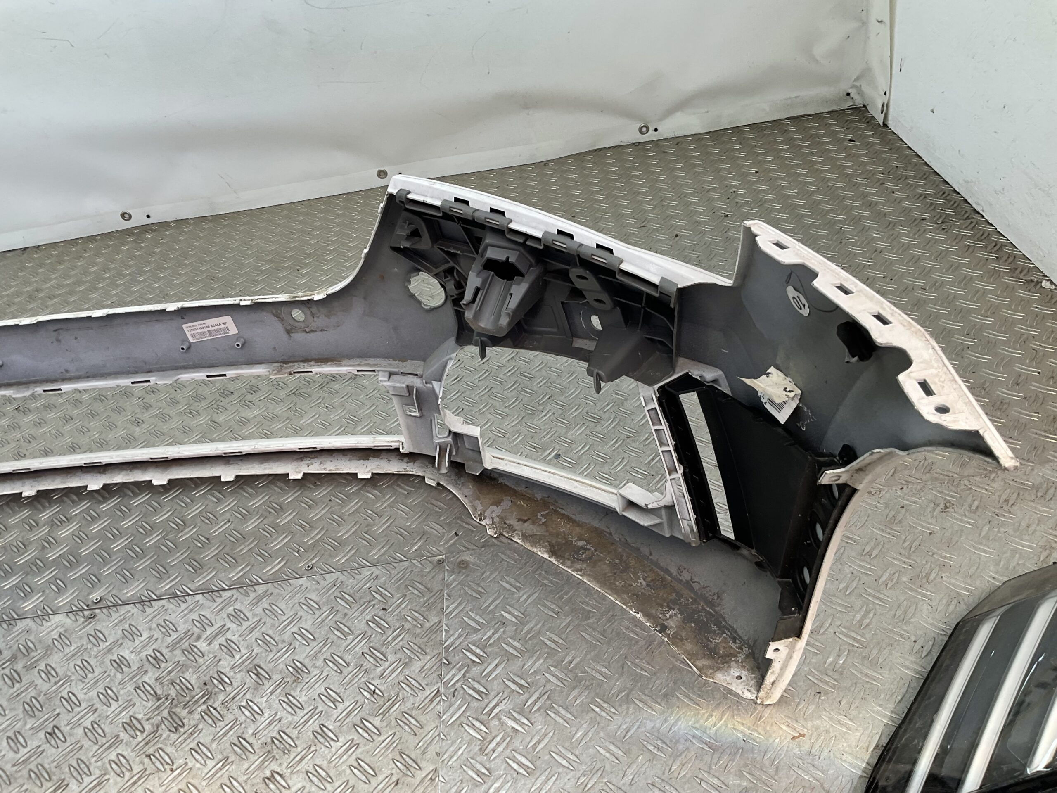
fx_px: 886
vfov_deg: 48.2
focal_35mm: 29
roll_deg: +11.7
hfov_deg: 61.7
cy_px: 396
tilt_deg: -37.1
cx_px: 528
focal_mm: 3
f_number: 1.8
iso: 20
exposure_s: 1/120
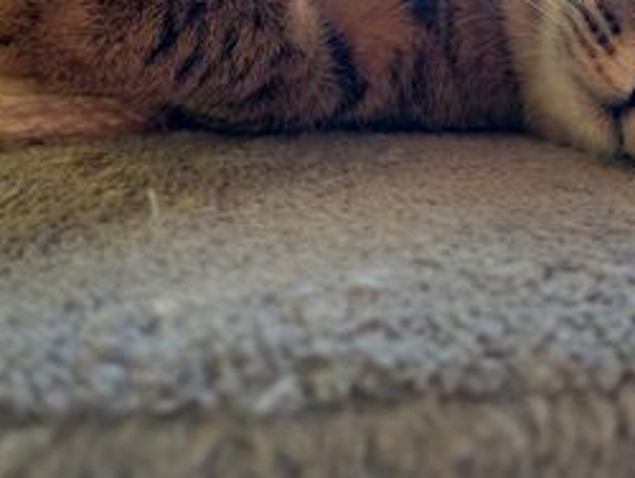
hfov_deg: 39.2
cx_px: 414
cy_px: 93
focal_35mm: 48
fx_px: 881
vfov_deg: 29.6
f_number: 1.8
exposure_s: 1/50
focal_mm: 5.23
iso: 50
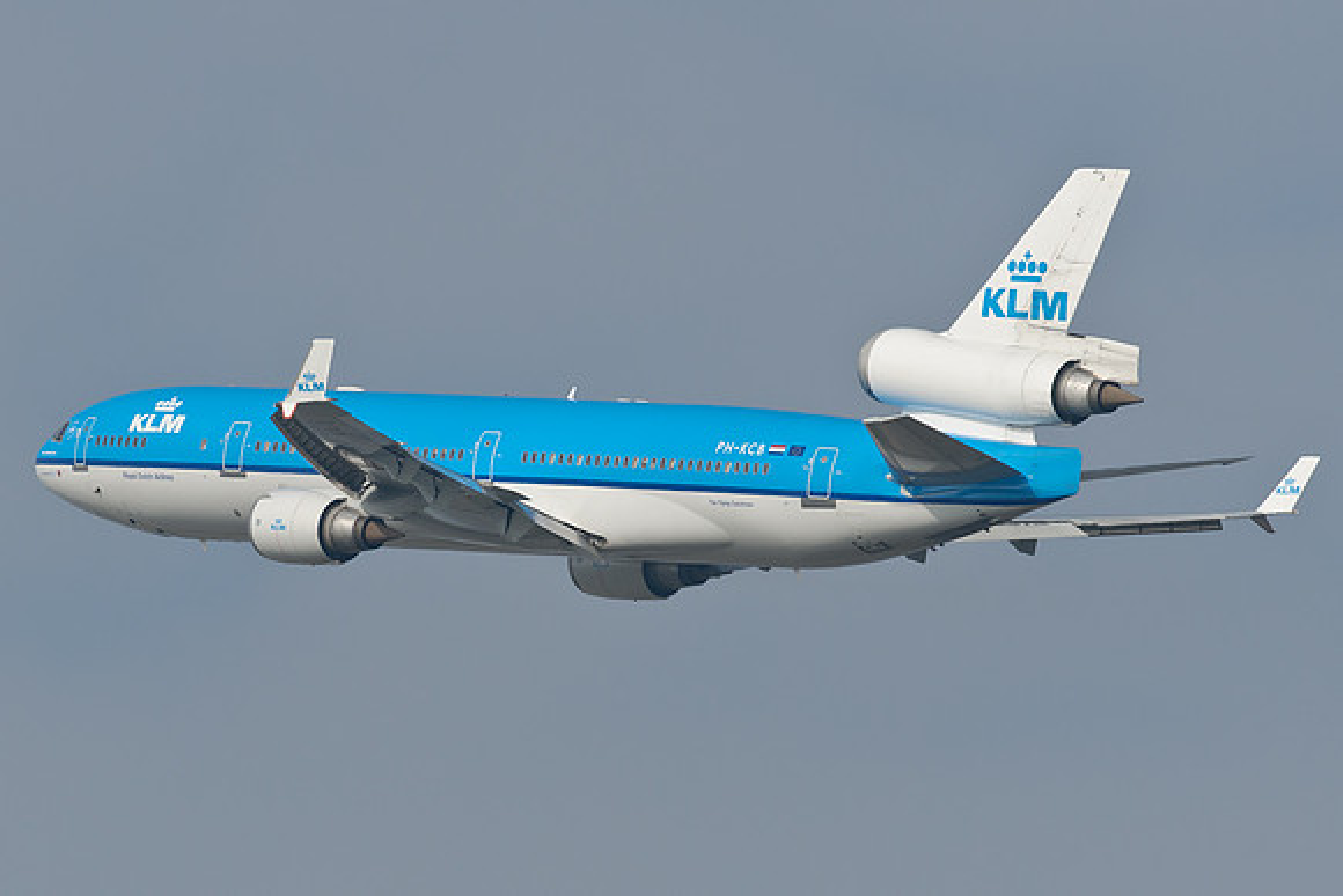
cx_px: 672
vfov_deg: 3.3
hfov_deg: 4.9
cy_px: 448
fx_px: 15671
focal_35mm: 420
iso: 200
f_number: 8
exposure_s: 1/1000
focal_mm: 280
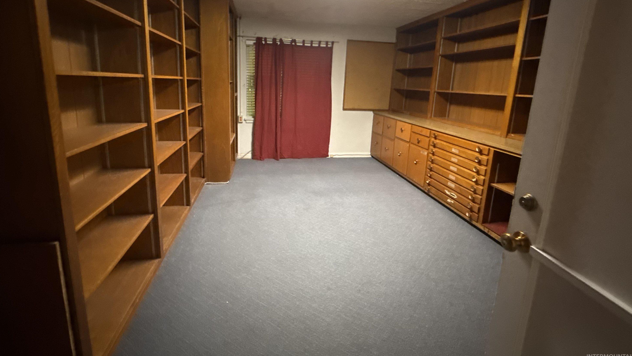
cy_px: 130
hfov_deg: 99.3
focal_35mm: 16
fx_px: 268
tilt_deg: -9.4
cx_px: 305
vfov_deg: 65.9
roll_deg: -2.7
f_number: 2.2
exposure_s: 1/40
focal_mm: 2.22
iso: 1250
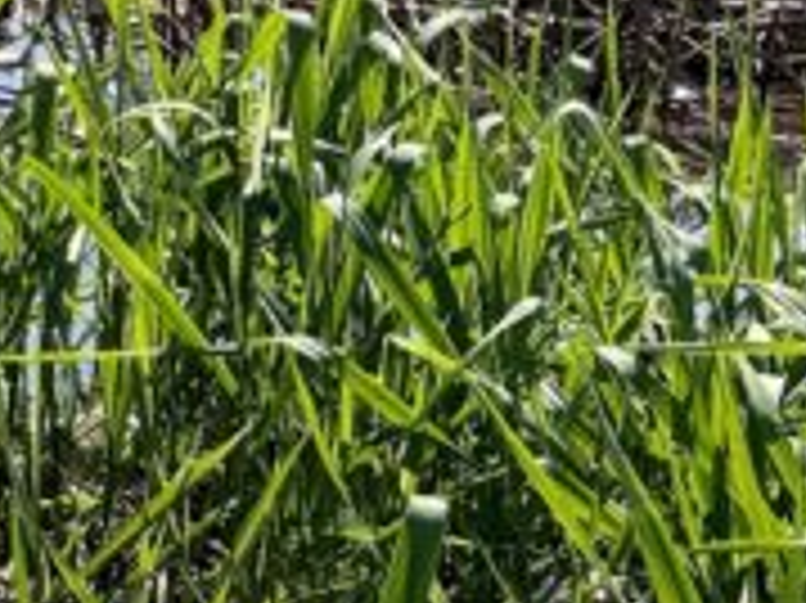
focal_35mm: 155
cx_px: -1371
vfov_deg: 9.5
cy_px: 14
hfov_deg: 10.3
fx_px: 3607
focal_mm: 5.96
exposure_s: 1/3125
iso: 50
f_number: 1.6
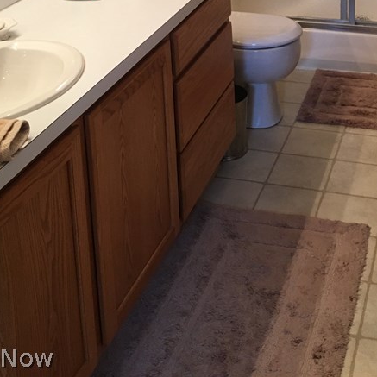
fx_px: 739
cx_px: 266
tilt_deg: -13.3
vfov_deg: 25.9
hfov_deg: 28.3
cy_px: -64
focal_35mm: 60
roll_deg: +1.3
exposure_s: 1/15
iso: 50
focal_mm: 4.15
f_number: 2.2
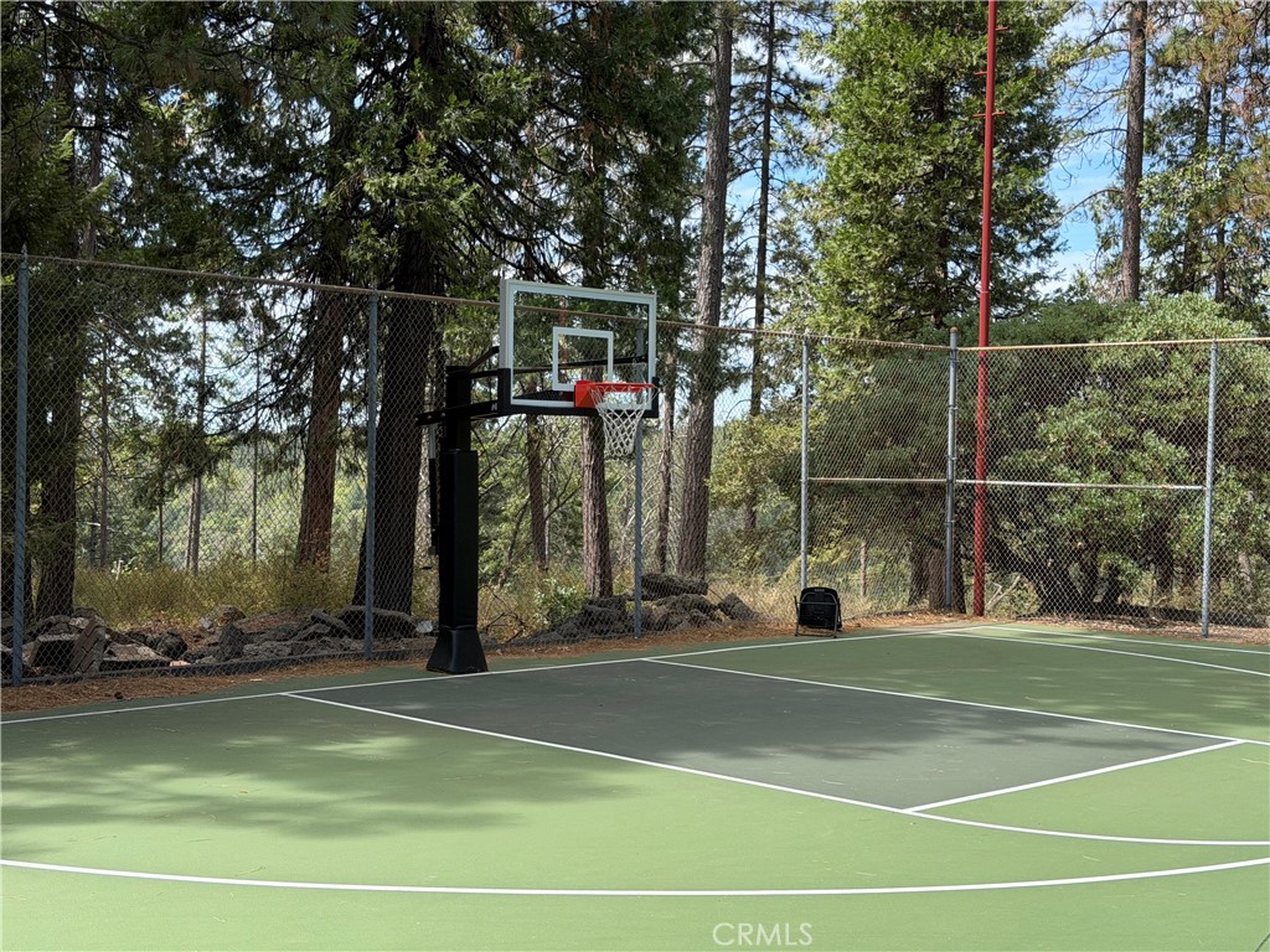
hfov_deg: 39.7
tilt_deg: -1.5
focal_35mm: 48
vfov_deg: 30.3
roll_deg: -0.8
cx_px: 635
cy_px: 476
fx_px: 1761
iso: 80
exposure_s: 1/1307
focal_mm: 6.76
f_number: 1.78
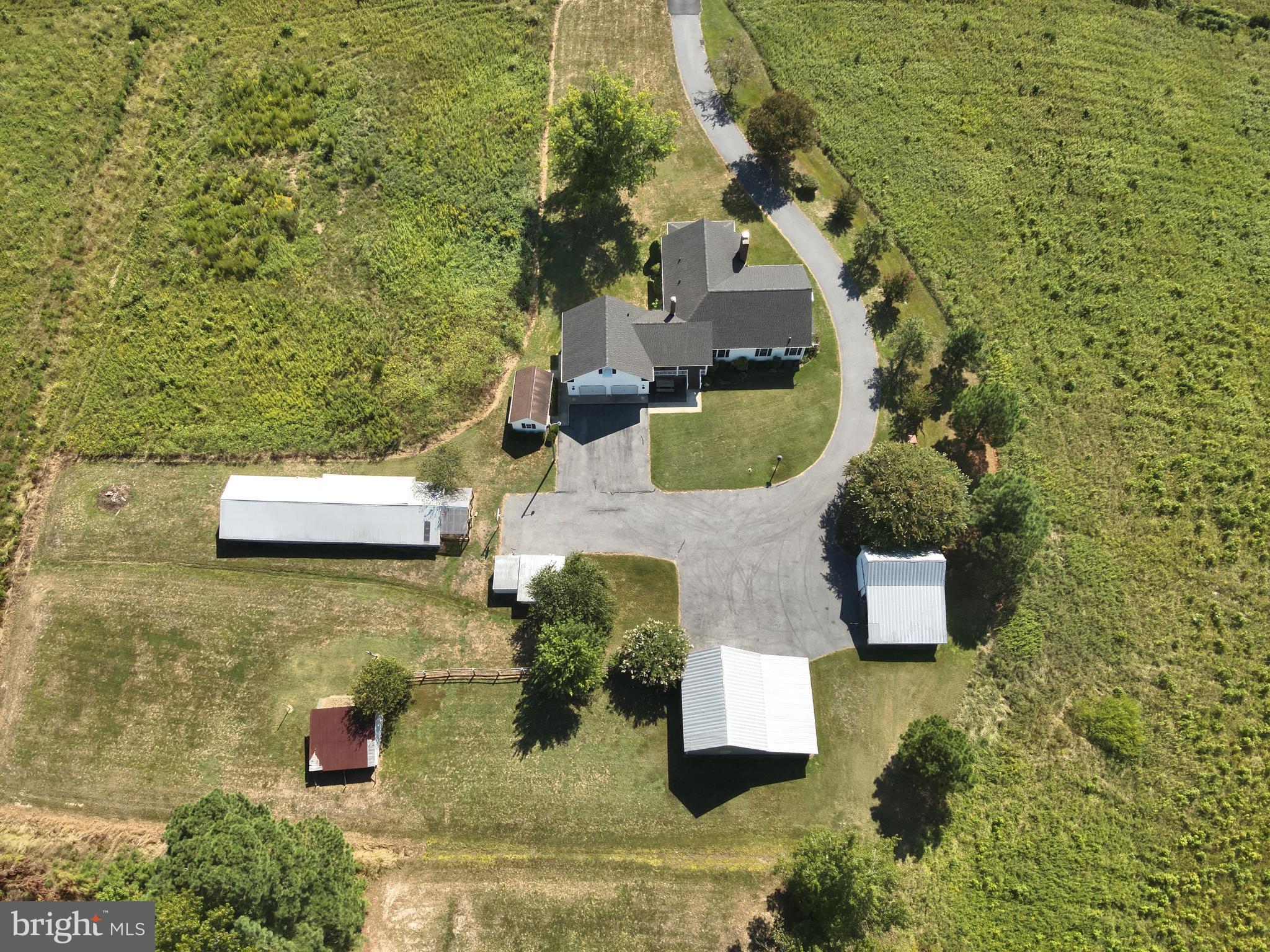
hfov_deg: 71.6
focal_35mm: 24
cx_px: 635
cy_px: 476
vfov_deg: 56.8
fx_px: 881
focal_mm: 4.4
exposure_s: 1/640
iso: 100
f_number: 2.8
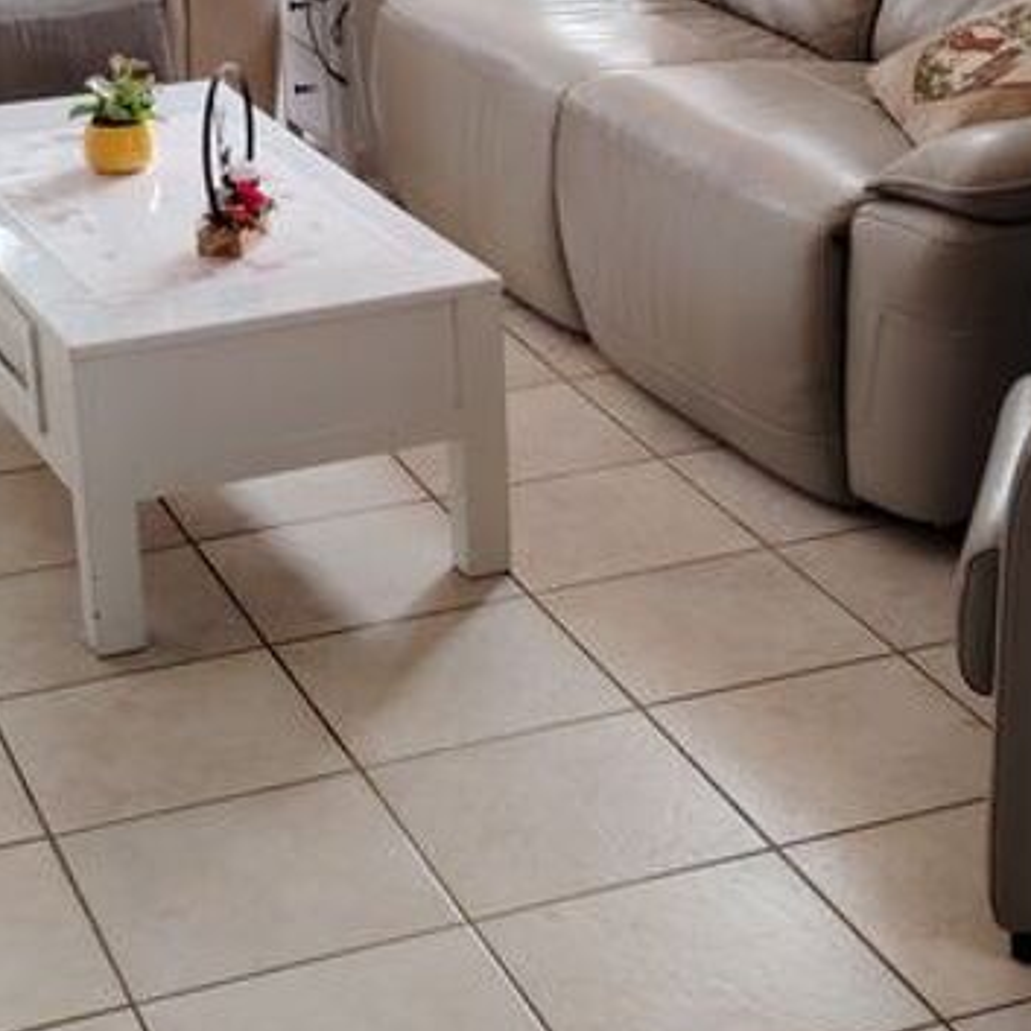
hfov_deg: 21.6
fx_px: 2696
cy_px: 440
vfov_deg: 21.6
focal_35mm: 80
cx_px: 564
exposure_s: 1/100
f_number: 1.75
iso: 206
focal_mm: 5.25
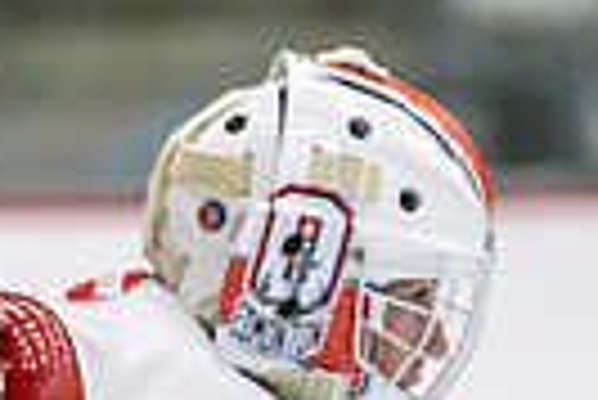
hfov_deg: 2.4
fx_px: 14534
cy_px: 861
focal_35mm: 874
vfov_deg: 1.6
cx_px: 337
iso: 3200
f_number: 2.8
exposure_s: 1/1250
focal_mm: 200
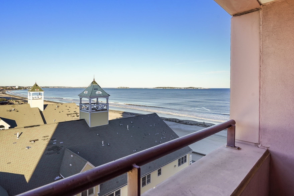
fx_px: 176
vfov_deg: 58.0
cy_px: 88
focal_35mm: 22
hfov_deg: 79.6
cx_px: 139
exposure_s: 1/50
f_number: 9
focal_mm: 18.5
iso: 200
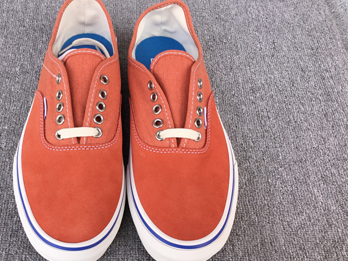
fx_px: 412
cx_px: 123
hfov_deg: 45.2
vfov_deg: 35.1
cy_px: 139
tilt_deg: -55.8
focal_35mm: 41
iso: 25
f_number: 2.4
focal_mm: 3.3
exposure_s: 1/190
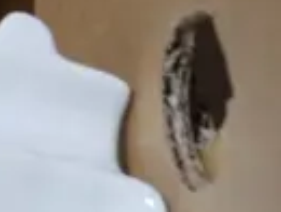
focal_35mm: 267
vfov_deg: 5.5
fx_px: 2171
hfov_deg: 6.7
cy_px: -213
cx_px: -538
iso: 500
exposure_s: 1/60
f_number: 4
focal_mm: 17
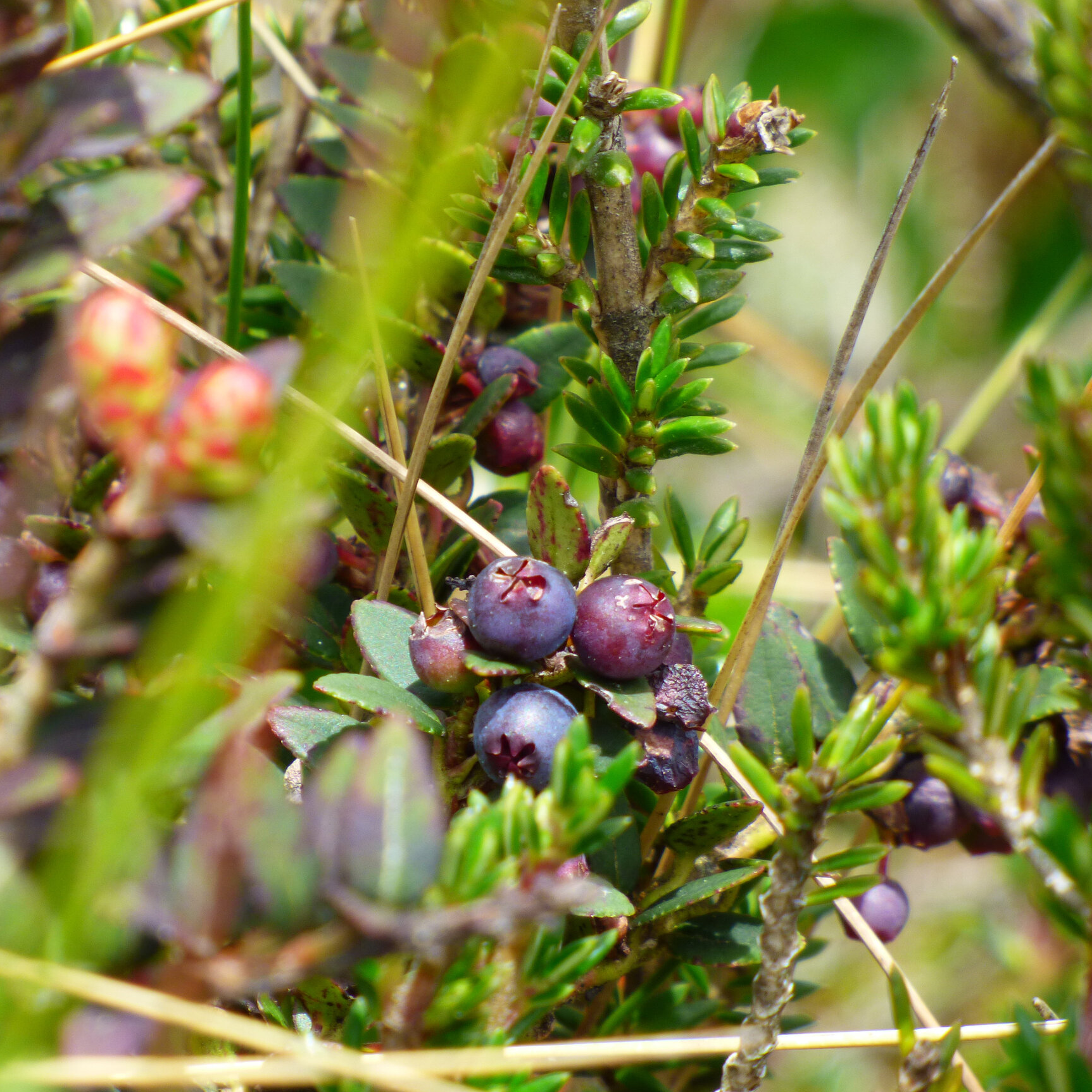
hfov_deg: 2.5
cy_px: 546
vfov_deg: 2.5
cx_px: 501
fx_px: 24733
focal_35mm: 693
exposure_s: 1/200
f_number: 5.6
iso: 100
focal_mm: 95.6
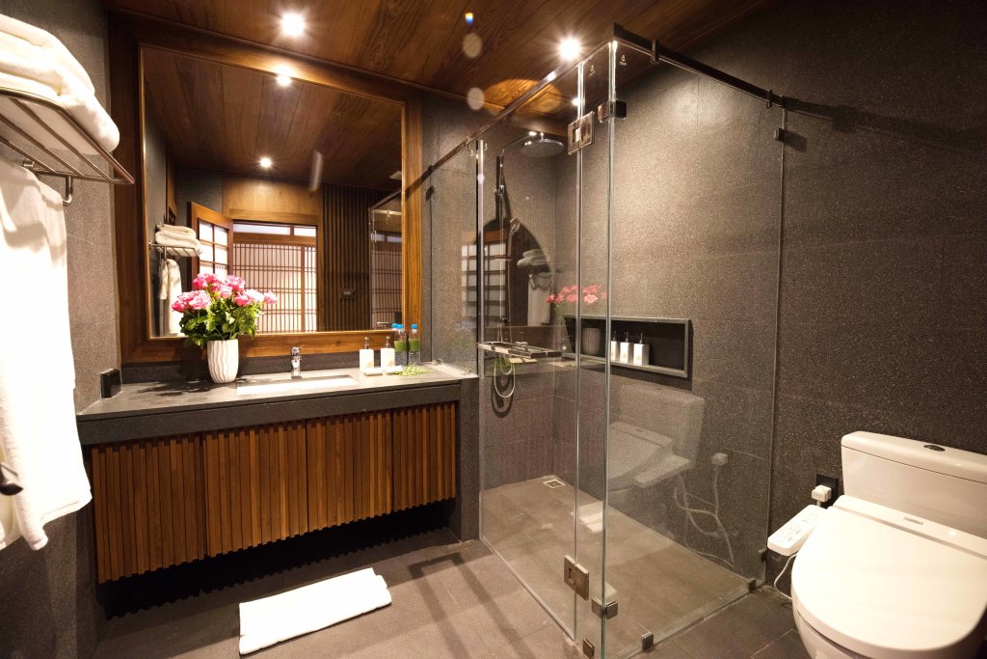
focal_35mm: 15
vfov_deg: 77.3
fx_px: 411
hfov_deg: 100.4
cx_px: 494
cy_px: 330
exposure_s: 1/6
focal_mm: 15
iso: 1600
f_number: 8
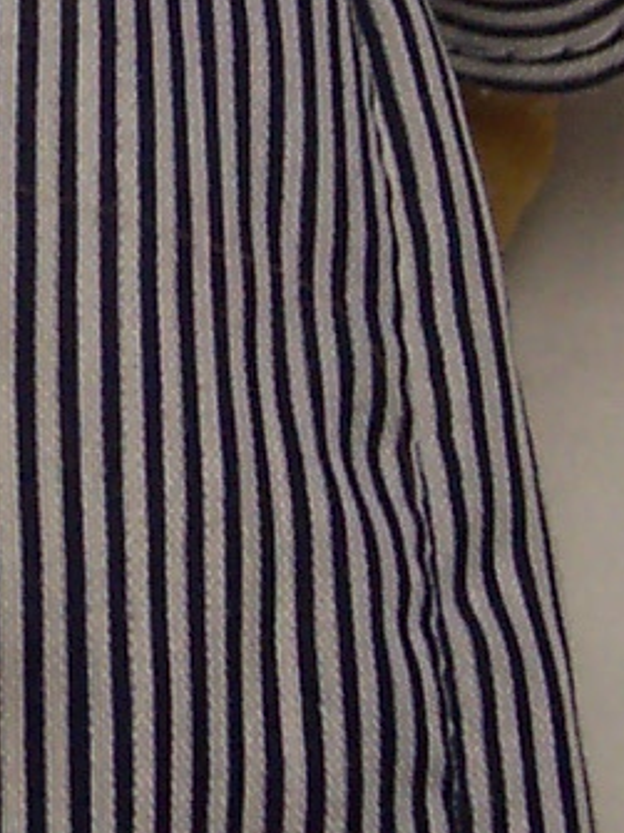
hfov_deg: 8.0
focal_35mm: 183
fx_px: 4401
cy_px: 25
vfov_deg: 10.7
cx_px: -159
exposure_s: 1/90
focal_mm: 5.6
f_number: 2.8
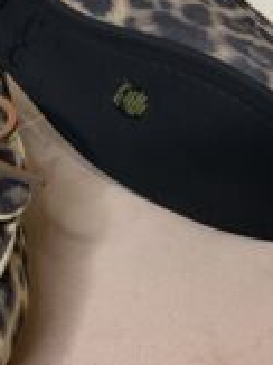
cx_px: 74
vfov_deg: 29.4
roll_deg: -1.7
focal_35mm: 64
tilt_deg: -24.4
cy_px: 58
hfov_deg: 22.7
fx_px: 674
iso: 50
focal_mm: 4.25
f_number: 1.8
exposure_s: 1/50
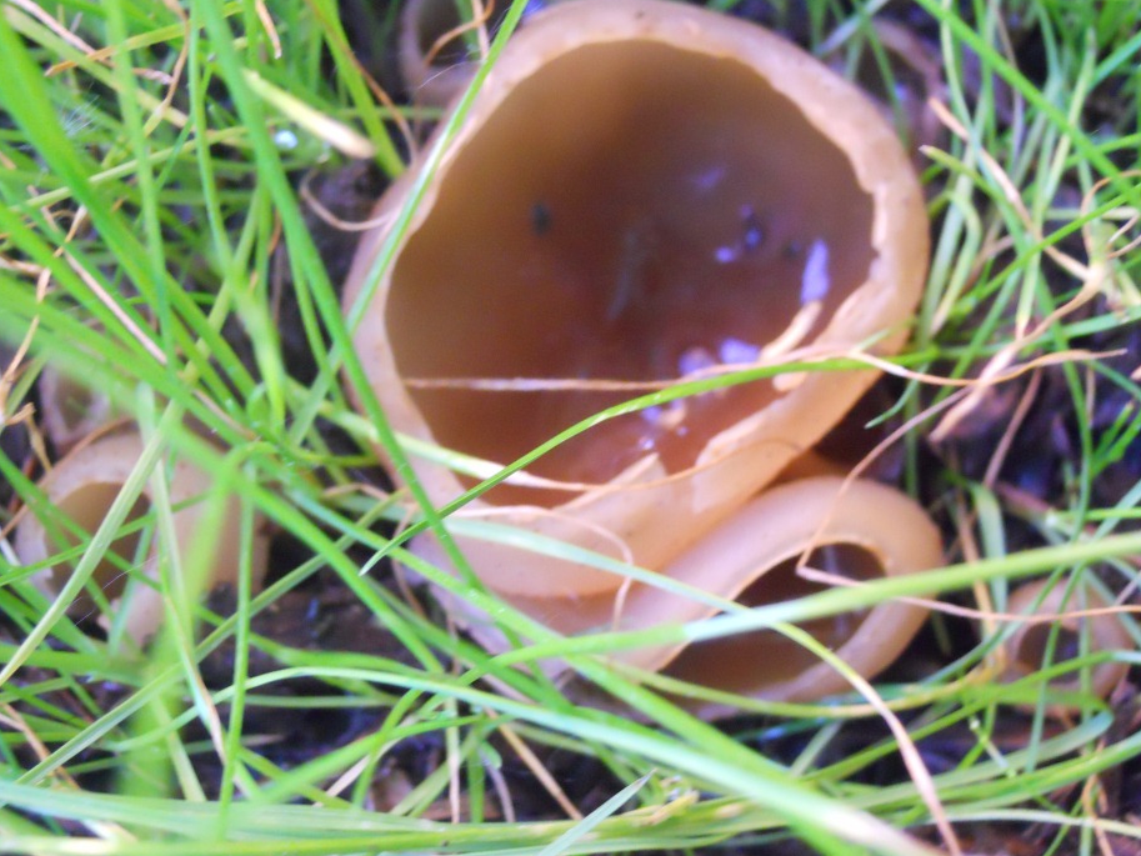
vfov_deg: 31.5
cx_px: 522
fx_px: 1516
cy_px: 380
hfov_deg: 41.2
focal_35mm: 46
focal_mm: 7.3
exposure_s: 1/20
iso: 800
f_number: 3.2
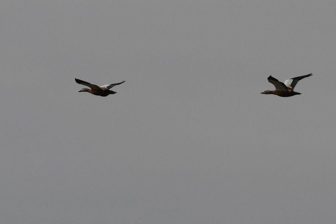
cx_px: 168
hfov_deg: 6.5
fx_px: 2940
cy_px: 112
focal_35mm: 315
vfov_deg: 4.4
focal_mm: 210
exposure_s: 1/2000
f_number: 6.3
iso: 200
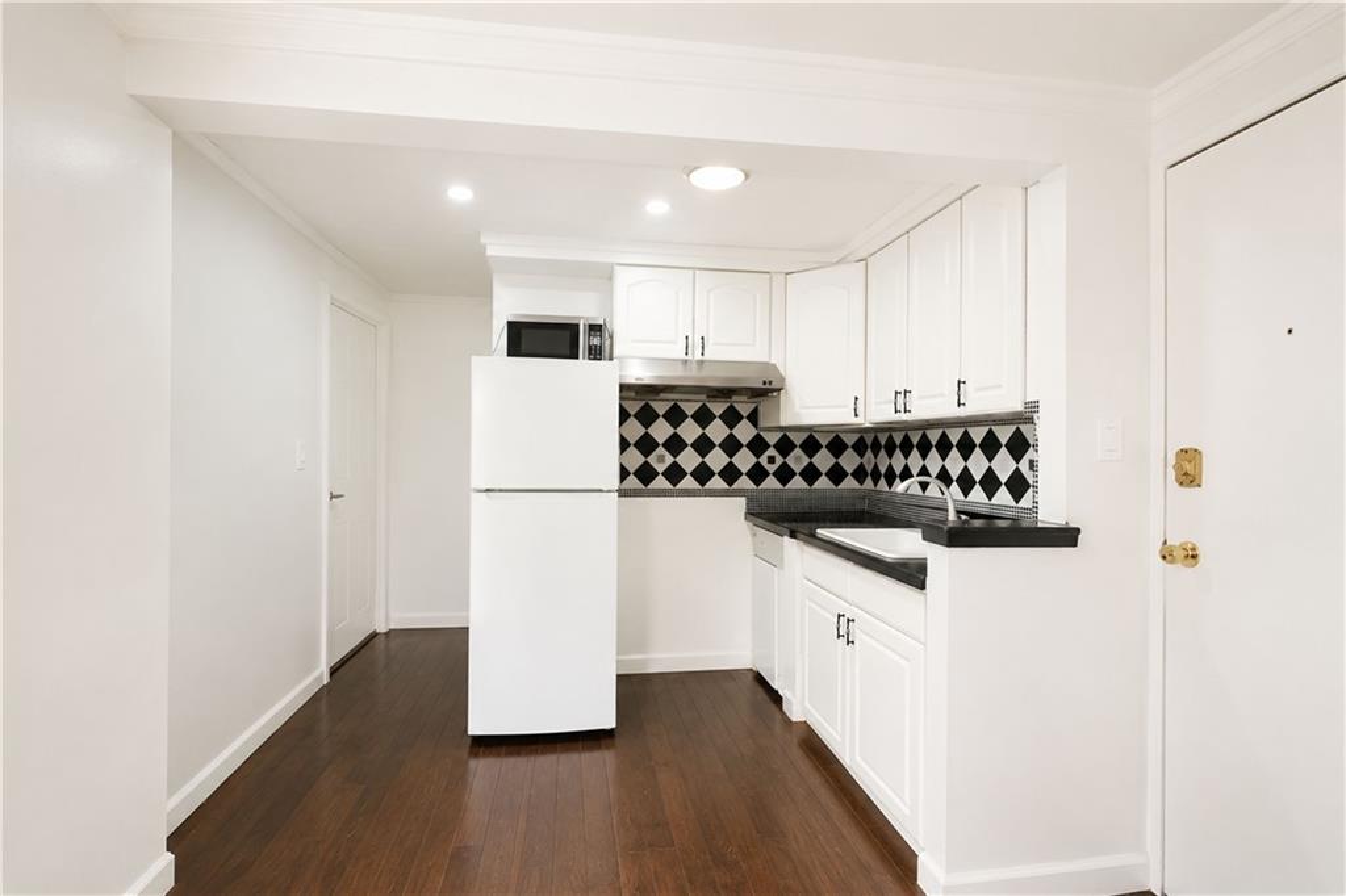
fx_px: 561
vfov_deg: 77.3
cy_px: 448
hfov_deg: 100.4
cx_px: 673
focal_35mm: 15
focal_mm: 10
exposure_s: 1/60
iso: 1600
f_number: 8
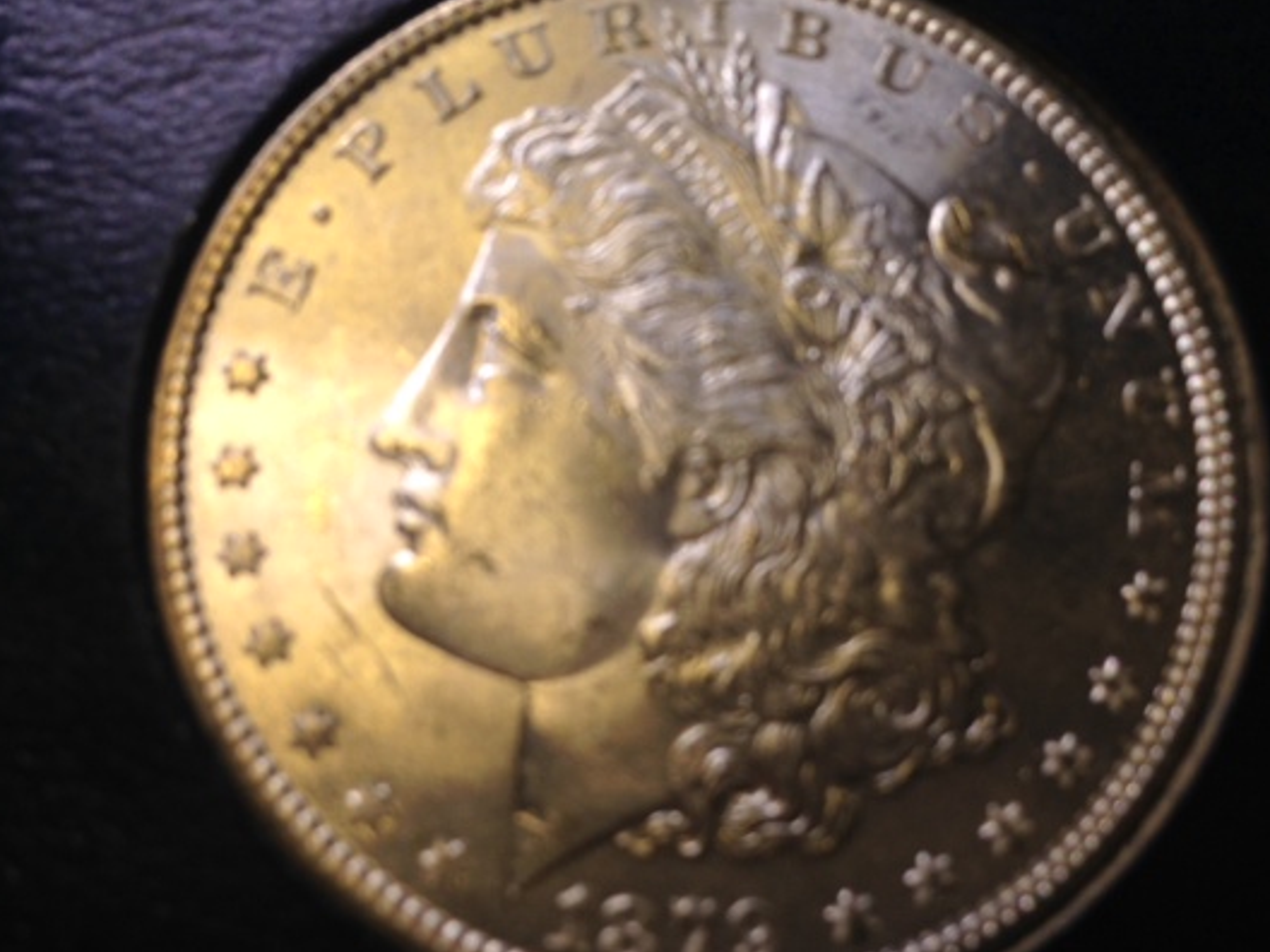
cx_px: 700
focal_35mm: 40
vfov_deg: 36.0
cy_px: 457
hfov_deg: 46.7
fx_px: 1468
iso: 50
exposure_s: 1/589
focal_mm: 4.12
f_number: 2.4
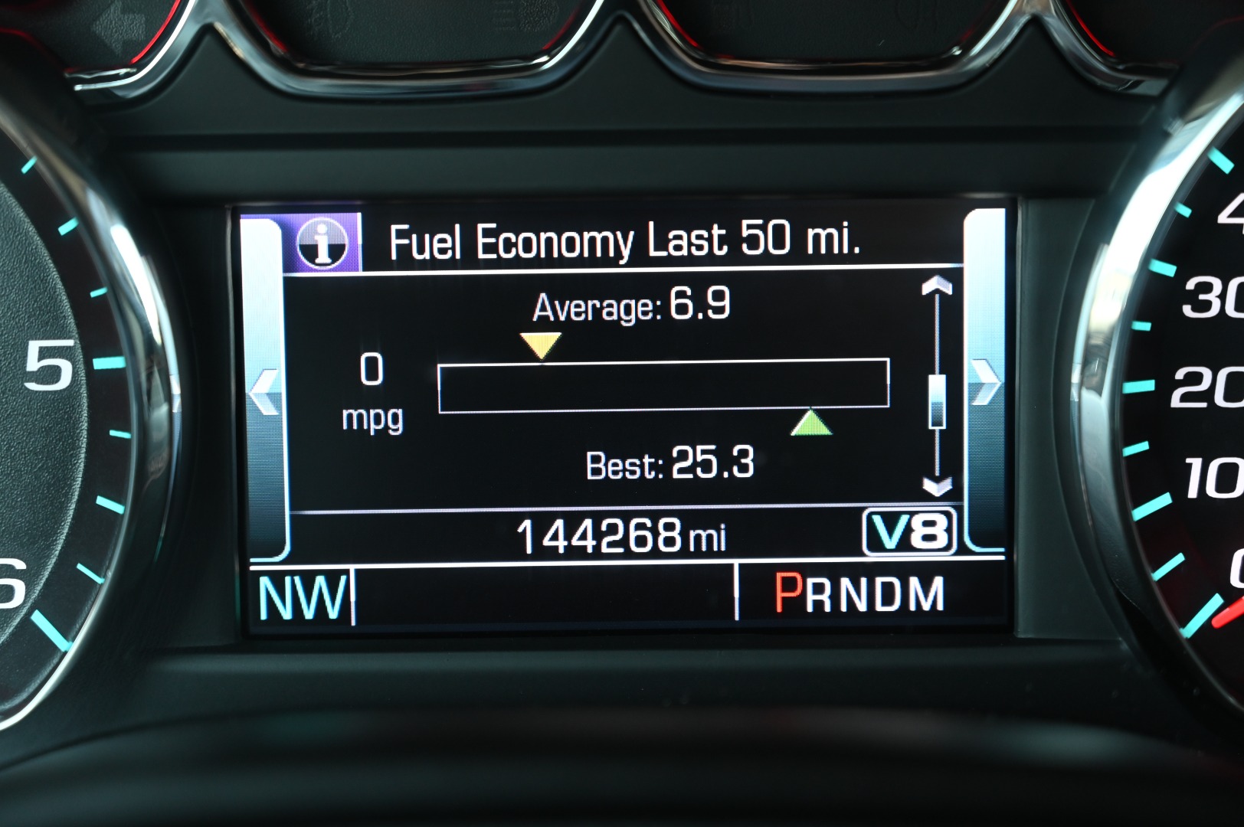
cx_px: 622
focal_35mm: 70
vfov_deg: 19.4
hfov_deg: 28.9
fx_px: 2417
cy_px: 414
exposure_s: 1/125
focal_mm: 70
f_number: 4
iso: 1400
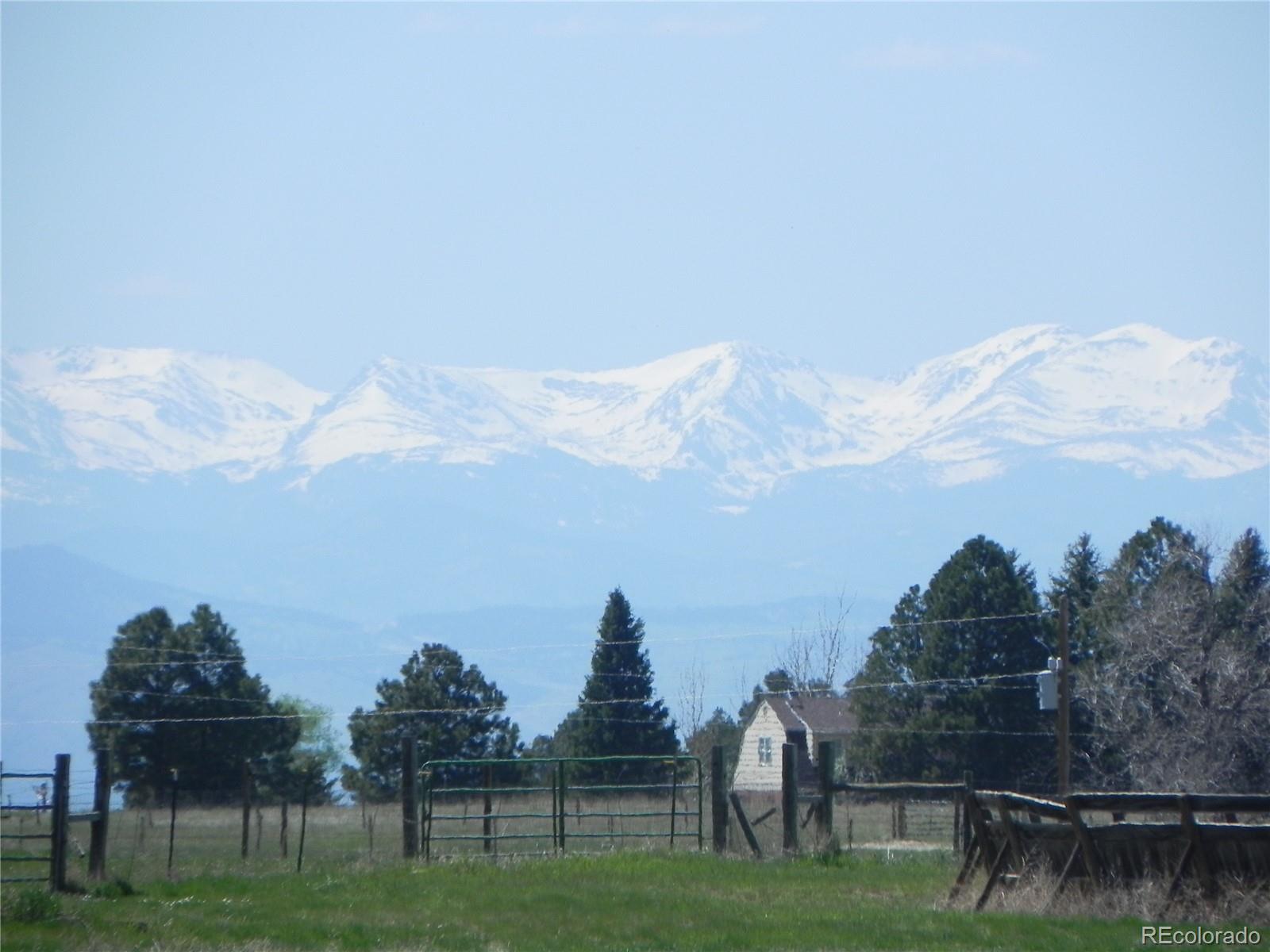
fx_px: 24875
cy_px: 476
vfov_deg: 2.2
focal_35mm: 678
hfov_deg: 2.9
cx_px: 635
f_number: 7.1
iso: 160
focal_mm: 120
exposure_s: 1/490
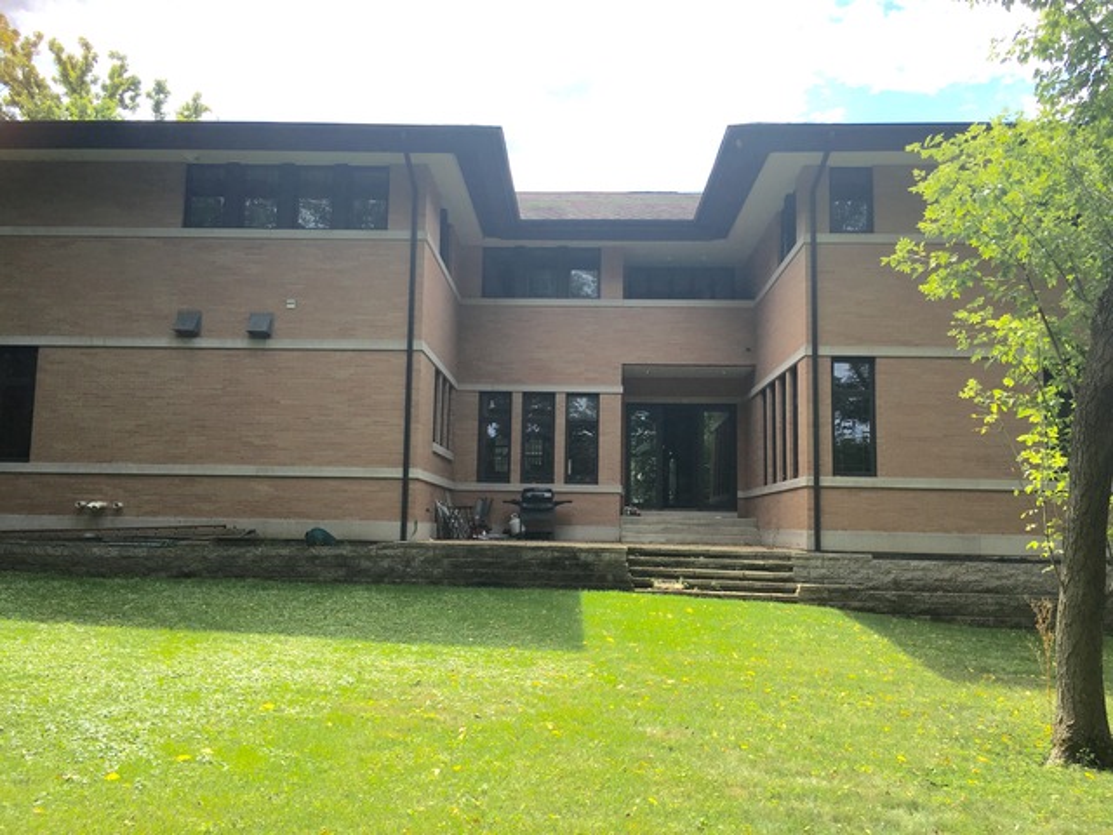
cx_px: 556
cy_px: 418
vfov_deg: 48.2
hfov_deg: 61.7
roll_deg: +0.1
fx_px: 932
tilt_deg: +6.6
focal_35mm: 29
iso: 25
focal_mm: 4.15
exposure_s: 1/818
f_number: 2.2
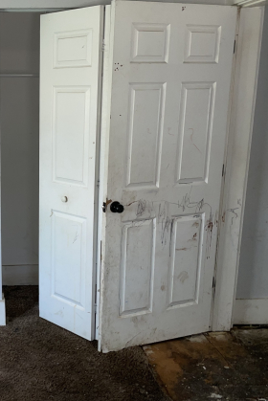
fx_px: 479
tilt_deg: -11.4
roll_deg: +1.0
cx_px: 6
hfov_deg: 29.4
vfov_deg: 45.4
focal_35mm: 43
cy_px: 185
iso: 40
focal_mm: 4.2
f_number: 1.6
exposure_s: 1/33
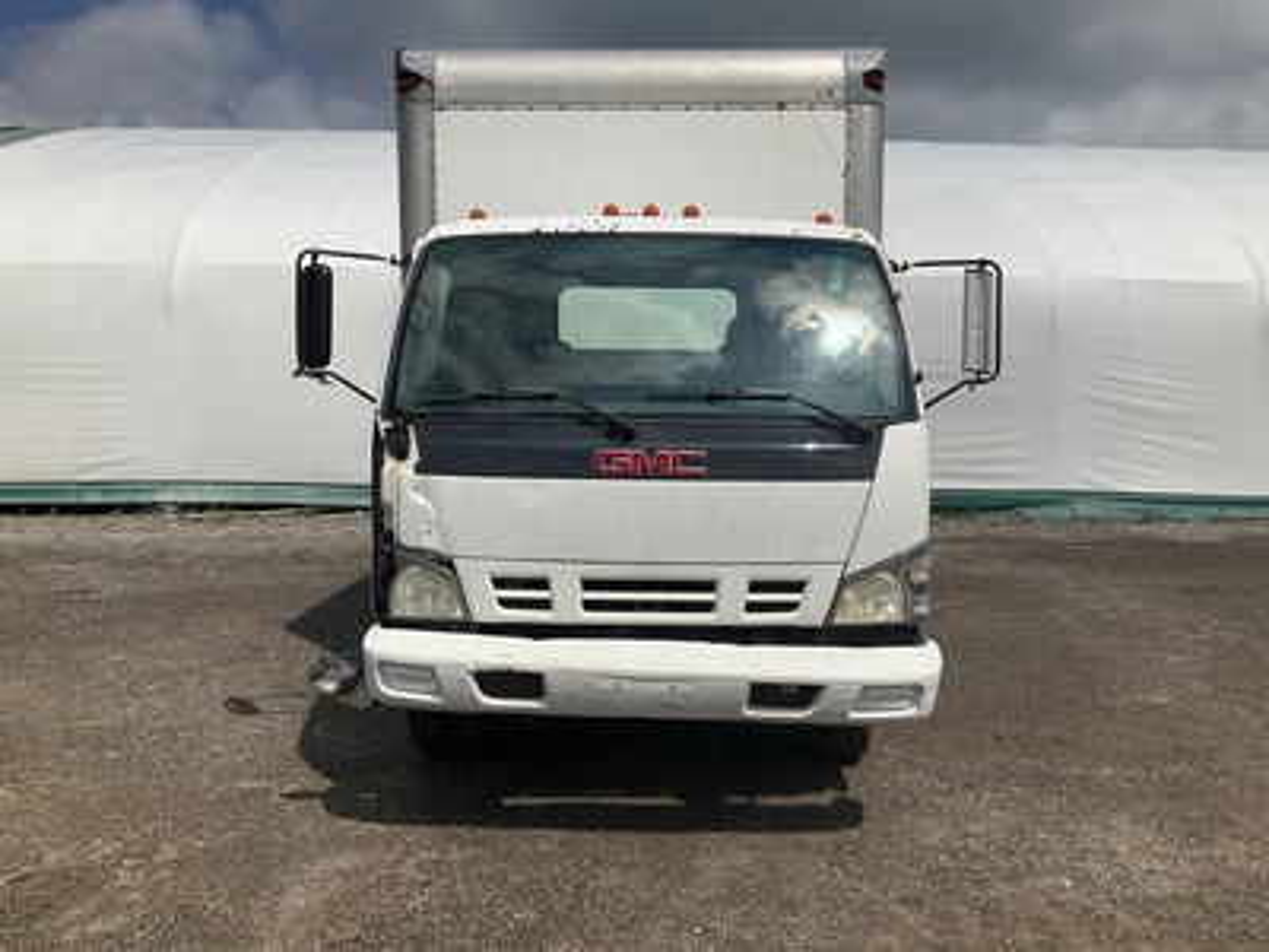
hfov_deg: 61.7
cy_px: 476
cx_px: 634
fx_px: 1063
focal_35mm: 29
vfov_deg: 48.2
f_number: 1.8
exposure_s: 1/5263
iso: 25
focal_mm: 3
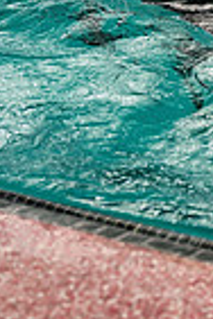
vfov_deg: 8.4
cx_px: 619
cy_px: -60
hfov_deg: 5.4
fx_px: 2156
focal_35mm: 243
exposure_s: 1/500
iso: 1600
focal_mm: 59
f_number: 2.8
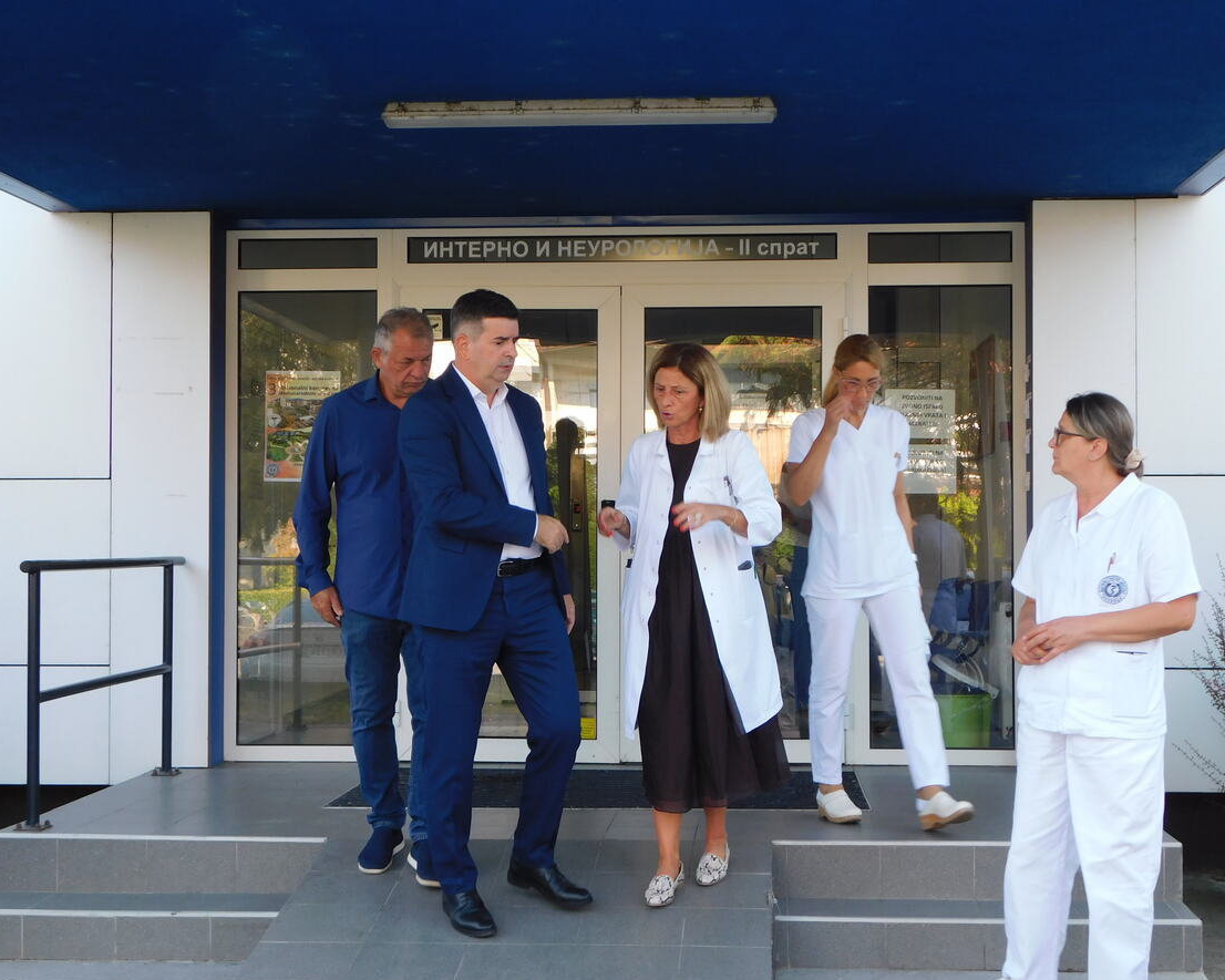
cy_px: 489
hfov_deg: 34.7
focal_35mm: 54
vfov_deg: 28.1
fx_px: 1958
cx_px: 631
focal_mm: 9
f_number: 3.8
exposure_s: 1/80
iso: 125
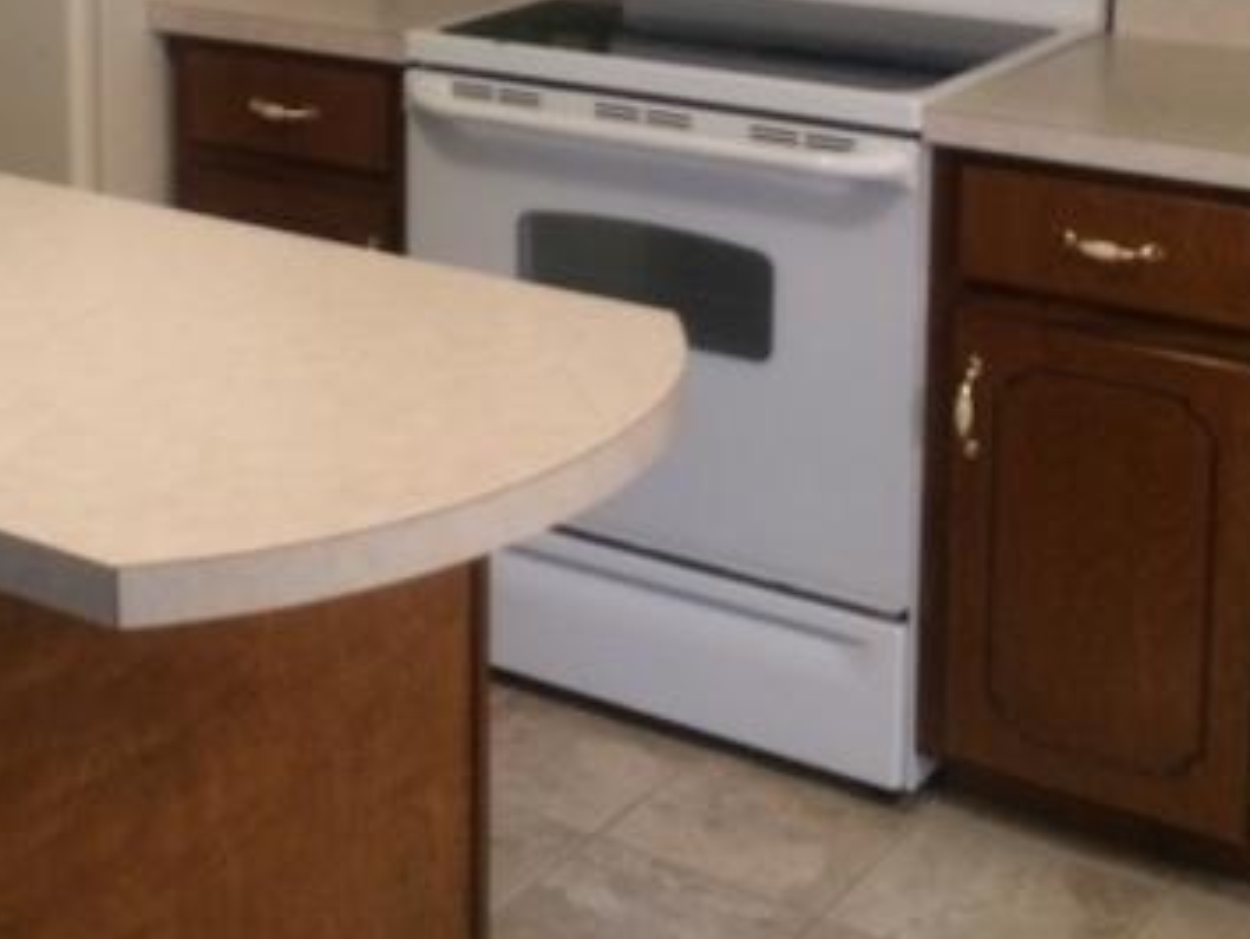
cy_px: -32
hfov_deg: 28.4
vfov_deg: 20.8
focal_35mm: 68
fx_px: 2456
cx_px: 425
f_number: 2.2
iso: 160
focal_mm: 4.12
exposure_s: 1/30
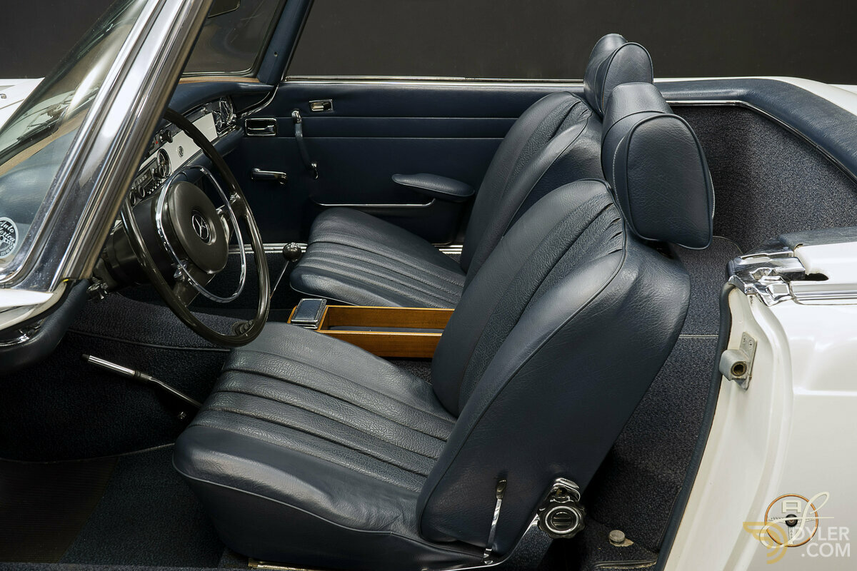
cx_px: 428
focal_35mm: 37
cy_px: 286
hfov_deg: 51.9
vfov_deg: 35.9
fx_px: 881
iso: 250
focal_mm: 37
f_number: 9
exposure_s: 1.6
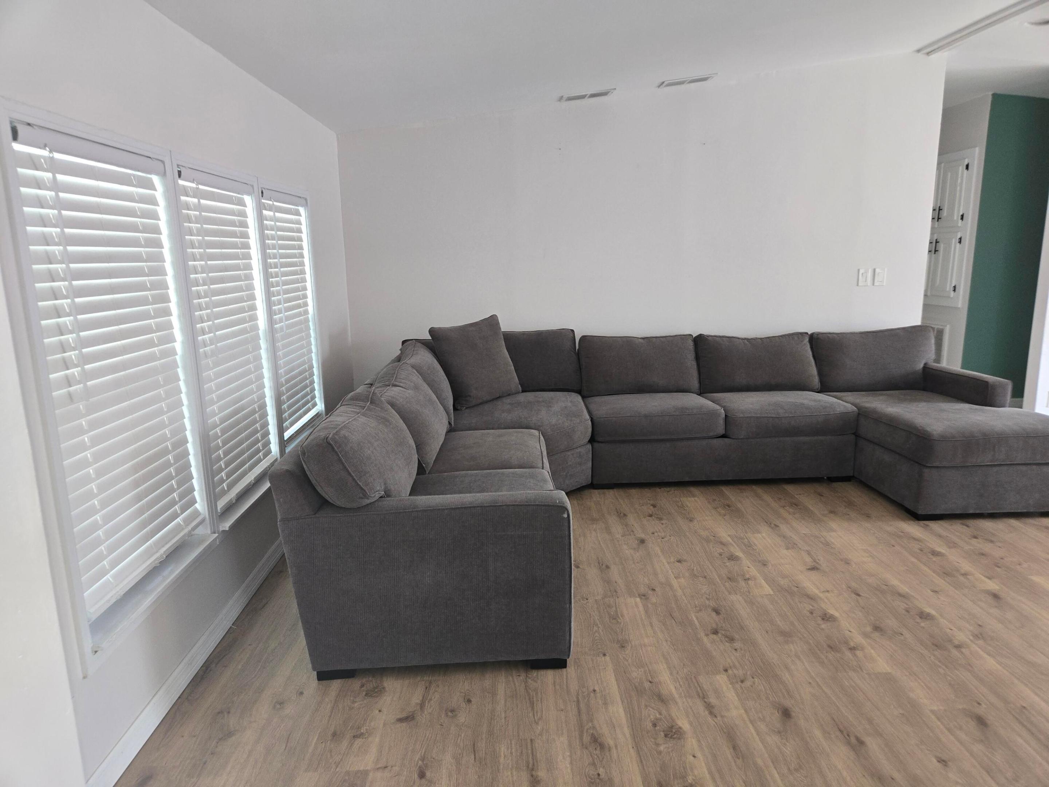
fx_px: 697
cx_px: 524
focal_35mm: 23
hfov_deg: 73.9
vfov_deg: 58.9
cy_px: 394
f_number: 1.8
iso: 100
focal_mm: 5.4
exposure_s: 1/30
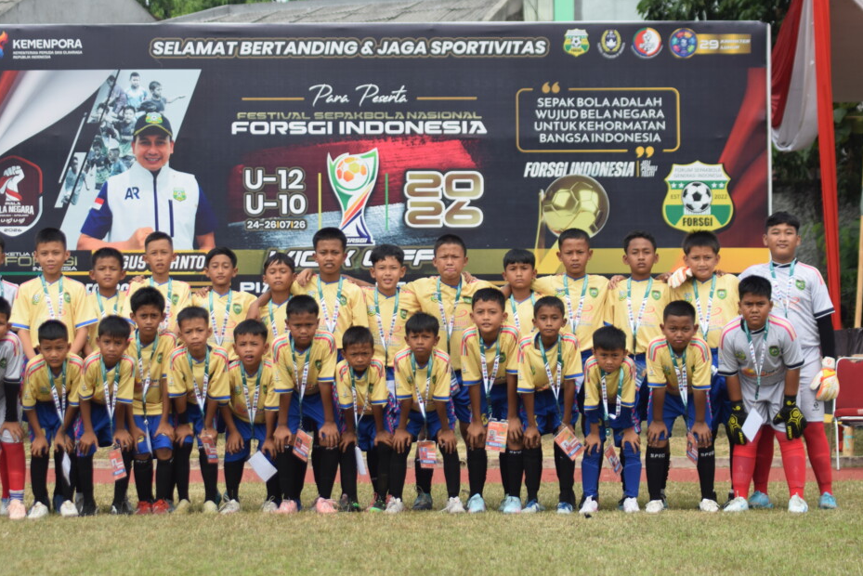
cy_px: 270
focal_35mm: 113
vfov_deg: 12.1
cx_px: 400
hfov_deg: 18.1
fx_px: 2710
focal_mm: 70
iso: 200
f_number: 5.6
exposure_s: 1/500
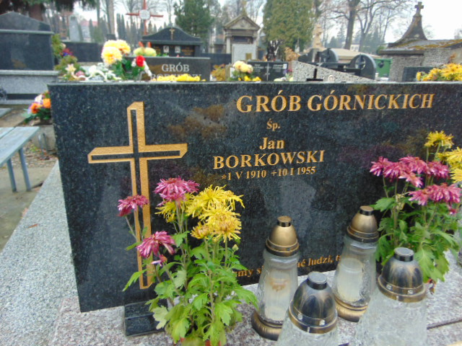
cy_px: 173
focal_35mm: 25
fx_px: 334
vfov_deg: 54.9
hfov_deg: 69.4
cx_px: 231
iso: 100
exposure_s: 1/60
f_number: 3
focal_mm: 4.5
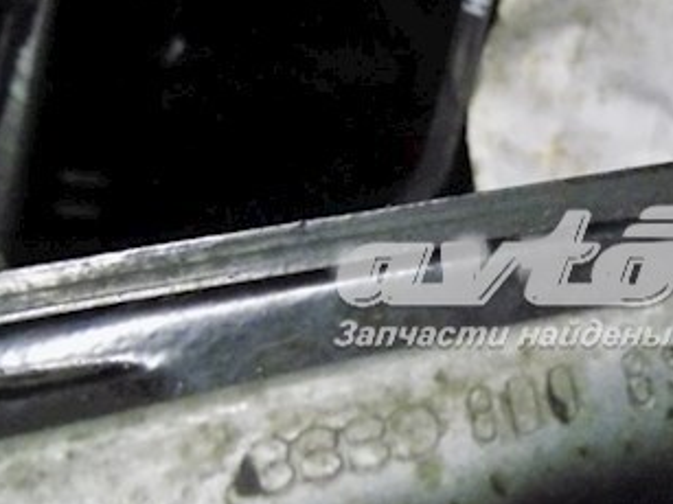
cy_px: 272
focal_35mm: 48
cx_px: 585
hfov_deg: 37.5
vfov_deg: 30.2
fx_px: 933
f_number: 3.1
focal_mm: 4
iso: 1600
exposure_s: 1/50
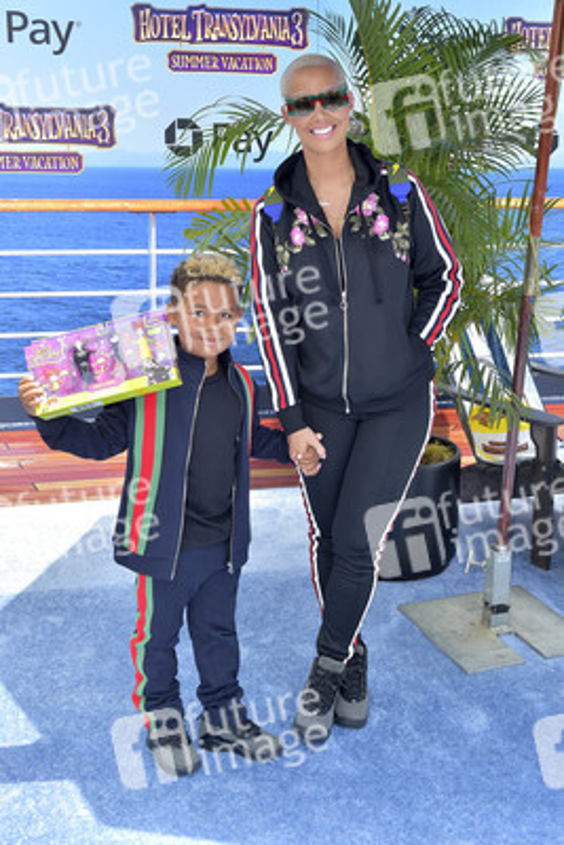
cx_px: 282
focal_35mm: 38
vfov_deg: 50.7
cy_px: 422
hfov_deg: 35.1
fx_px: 892
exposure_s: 1/250
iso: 200
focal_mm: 38
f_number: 6.3
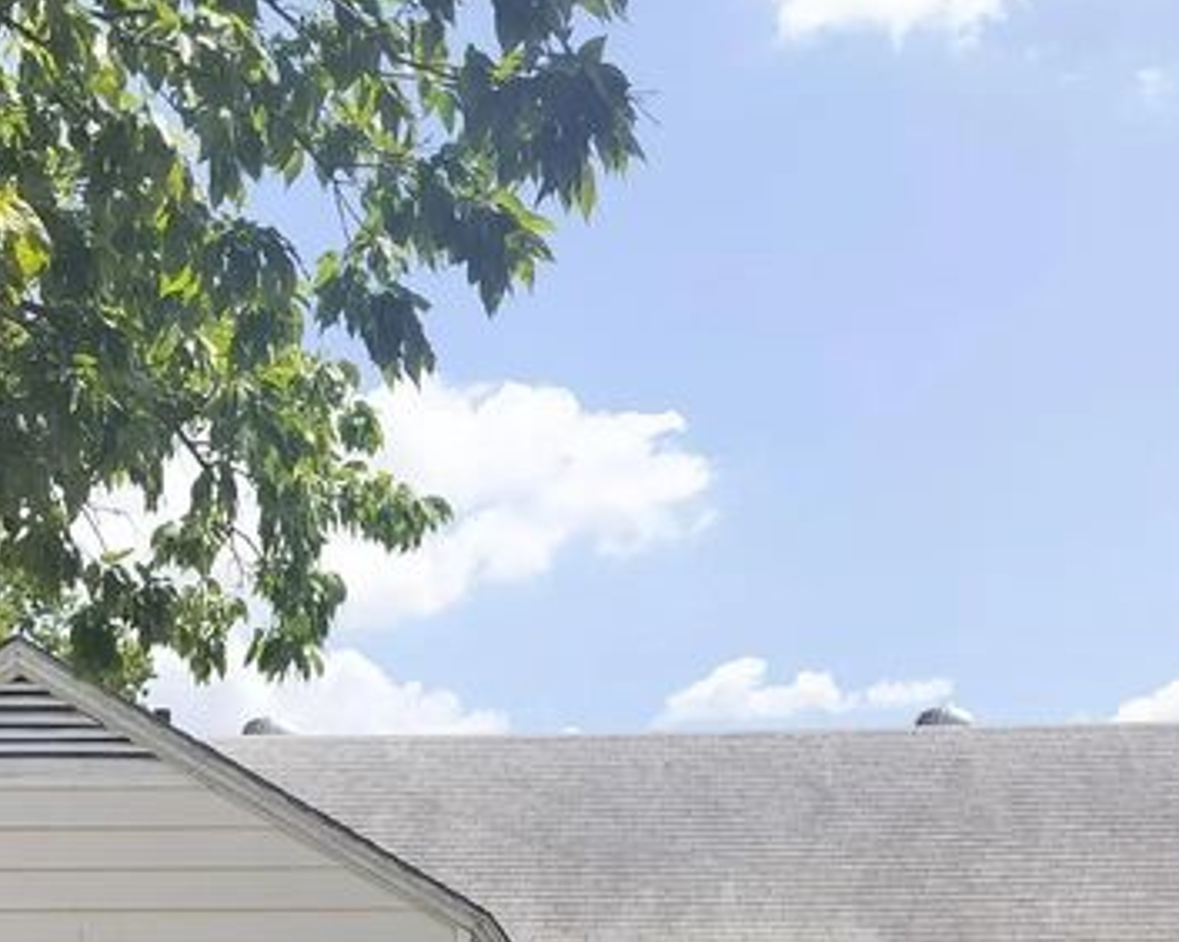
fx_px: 2371
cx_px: 584
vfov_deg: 20.8
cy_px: 1162
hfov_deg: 27.9
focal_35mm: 68
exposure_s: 1/997
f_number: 1.7
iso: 50
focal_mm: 5.24
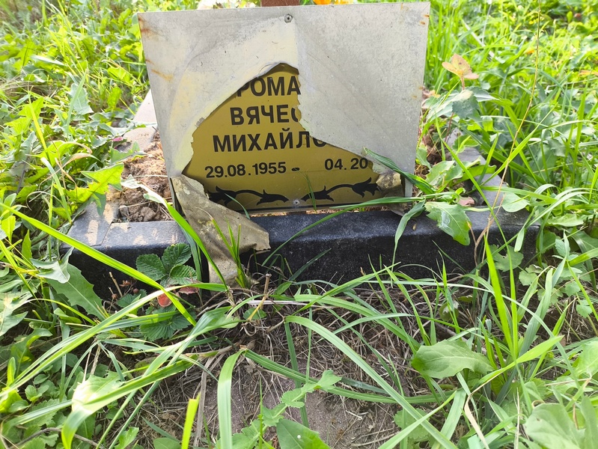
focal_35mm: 25
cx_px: 299
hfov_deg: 69.4
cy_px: 224
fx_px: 432
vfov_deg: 54.9
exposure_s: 1/100
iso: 64
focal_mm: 4.71
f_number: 1.7
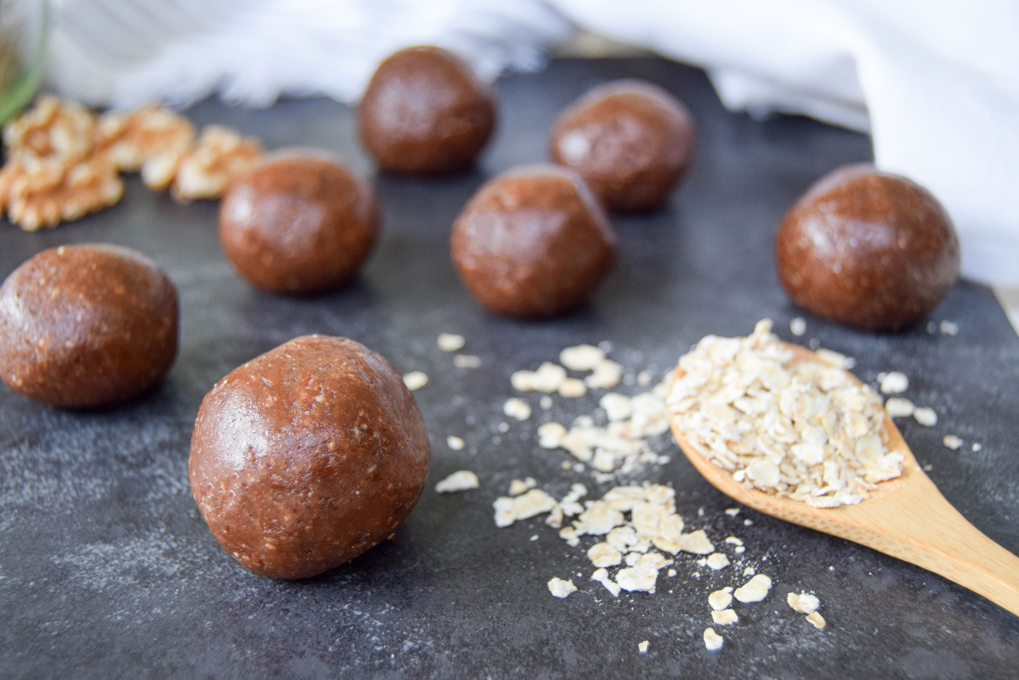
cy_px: 340
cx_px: 510
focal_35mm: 48
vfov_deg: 28.1
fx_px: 1359
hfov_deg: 41.1
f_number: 4.5
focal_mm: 32
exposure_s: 1/60
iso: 1100
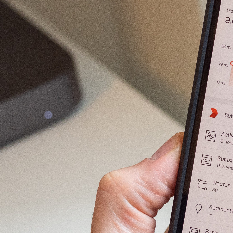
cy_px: 137
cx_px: 282
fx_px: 929
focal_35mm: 122
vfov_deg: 14.3
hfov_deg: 13.9
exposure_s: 1/60
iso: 640
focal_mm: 25
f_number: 3.5
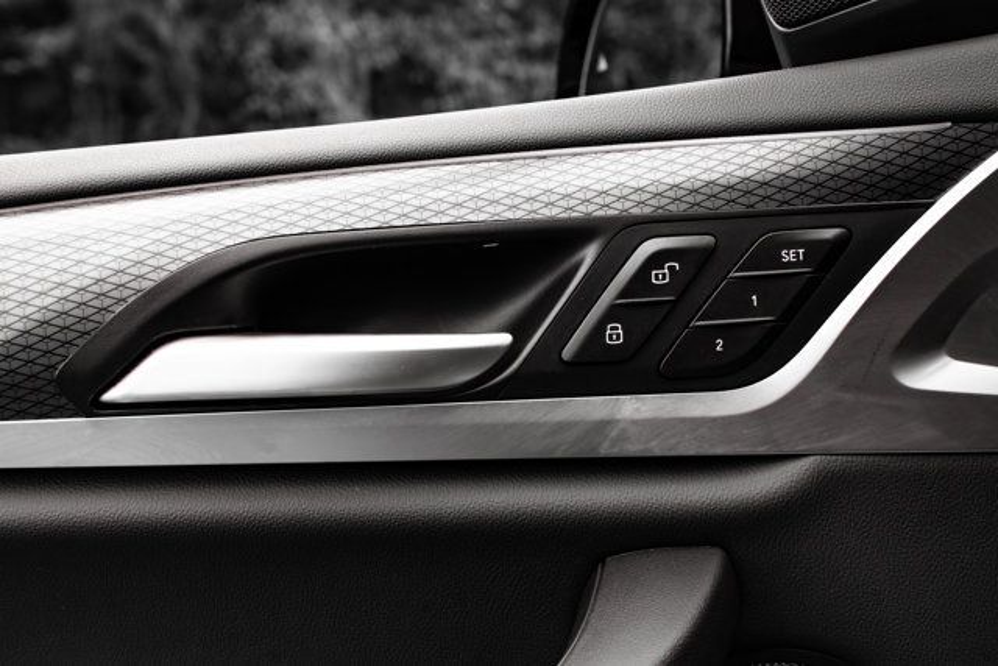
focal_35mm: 45
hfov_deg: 43.6
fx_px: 1248
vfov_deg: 29.9
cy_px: 333
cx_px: 499
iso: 640
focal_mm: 45
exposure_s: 1/200
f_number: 9
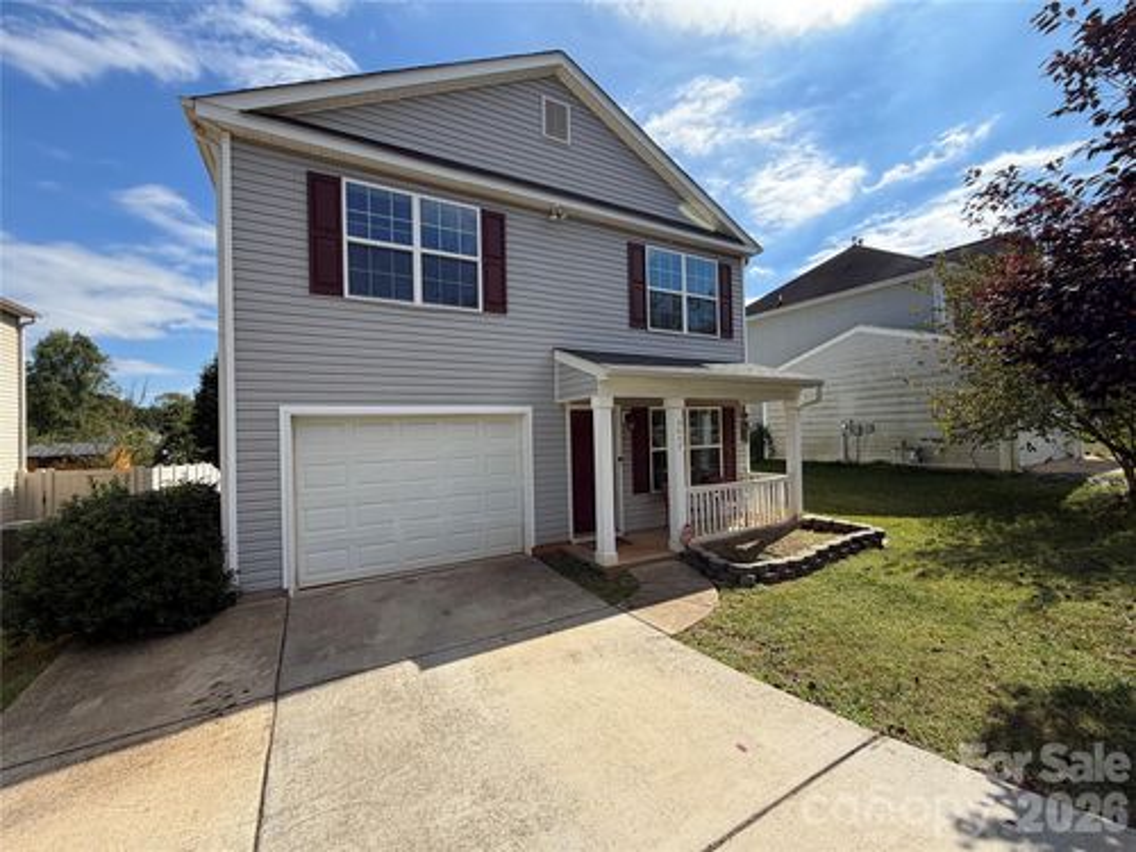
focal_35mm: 14
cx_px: 568
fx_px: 459
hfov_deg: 102.1
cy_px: 426
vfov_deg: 85.7
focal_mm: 2.22
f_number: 2.2
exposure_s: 1/1145
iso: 32
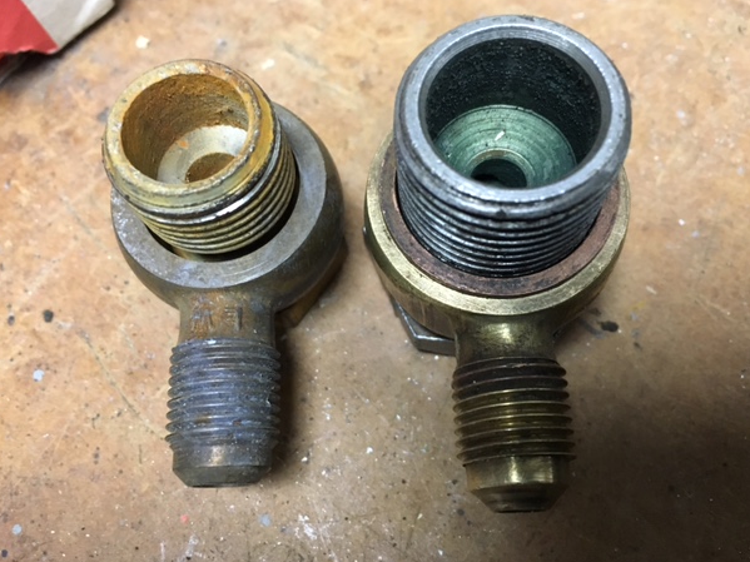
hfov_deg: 58.4
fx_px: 672
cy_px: 279
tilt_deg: -70.2
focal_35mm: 31
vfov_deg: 45.4
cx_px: 386
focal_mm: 4.15
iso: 200
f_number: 2.2
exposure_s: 1/25
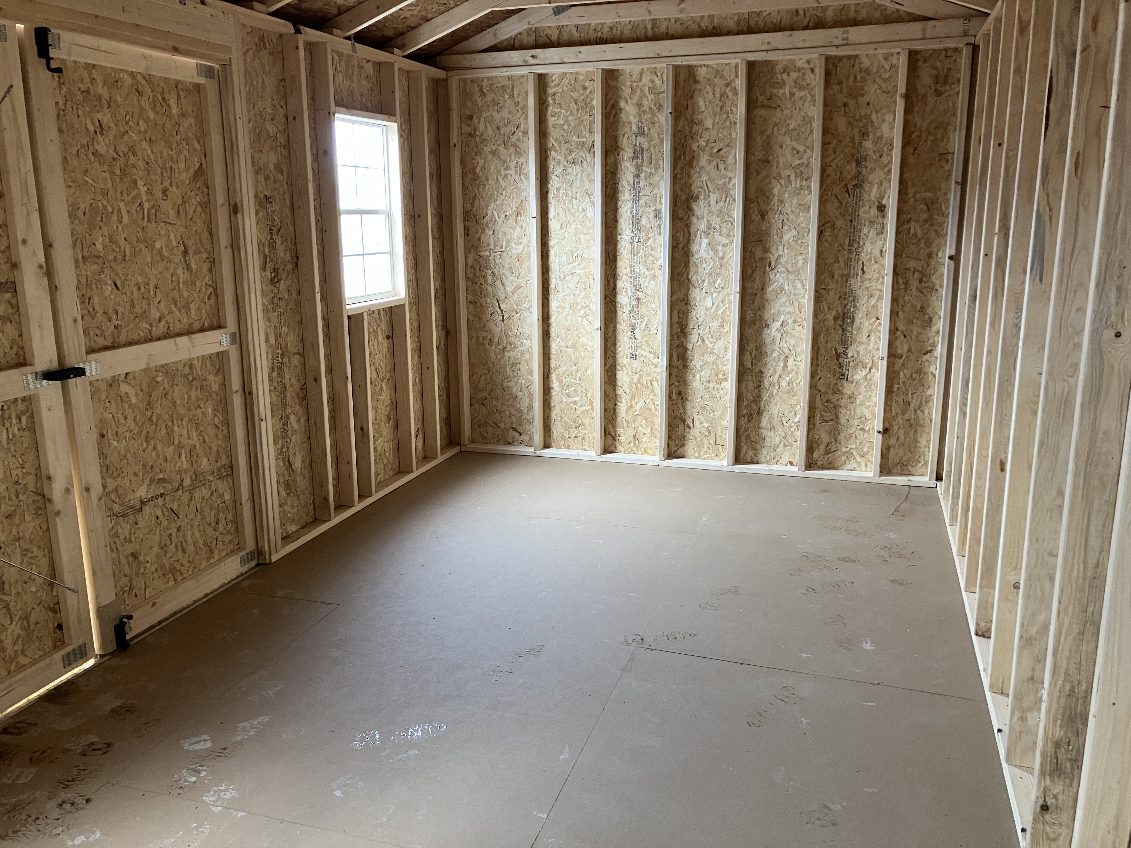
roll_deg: -0.3
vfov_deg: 49.7
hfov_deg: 63.4
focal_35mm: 28
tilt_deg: -11.5
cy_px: 424
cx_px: 566
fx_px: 915
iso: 125
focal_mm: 3.99
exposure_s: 1/60
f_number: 1.8
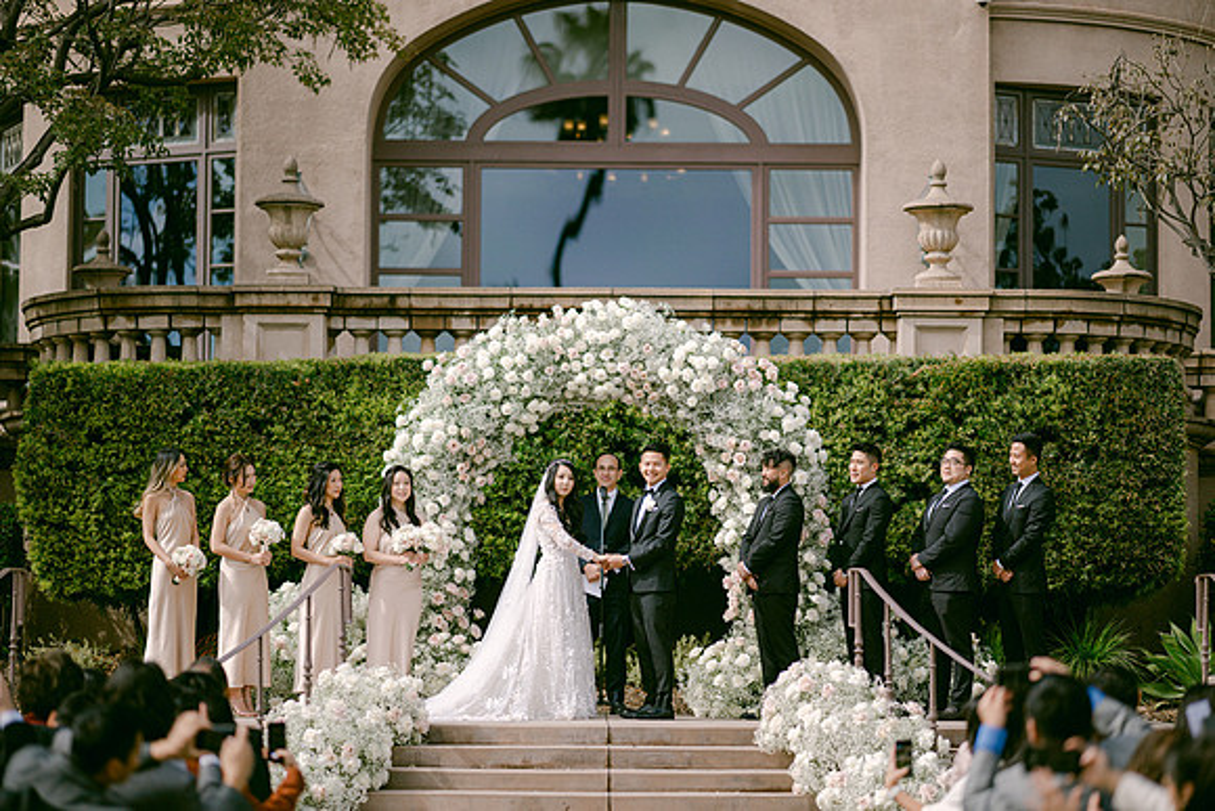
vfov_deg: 13.0
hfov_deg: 19.5
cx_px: 608
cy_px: 406
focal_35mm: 105
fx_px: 3544
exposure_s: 1/16000
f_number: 1.4
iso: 200
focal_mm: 105
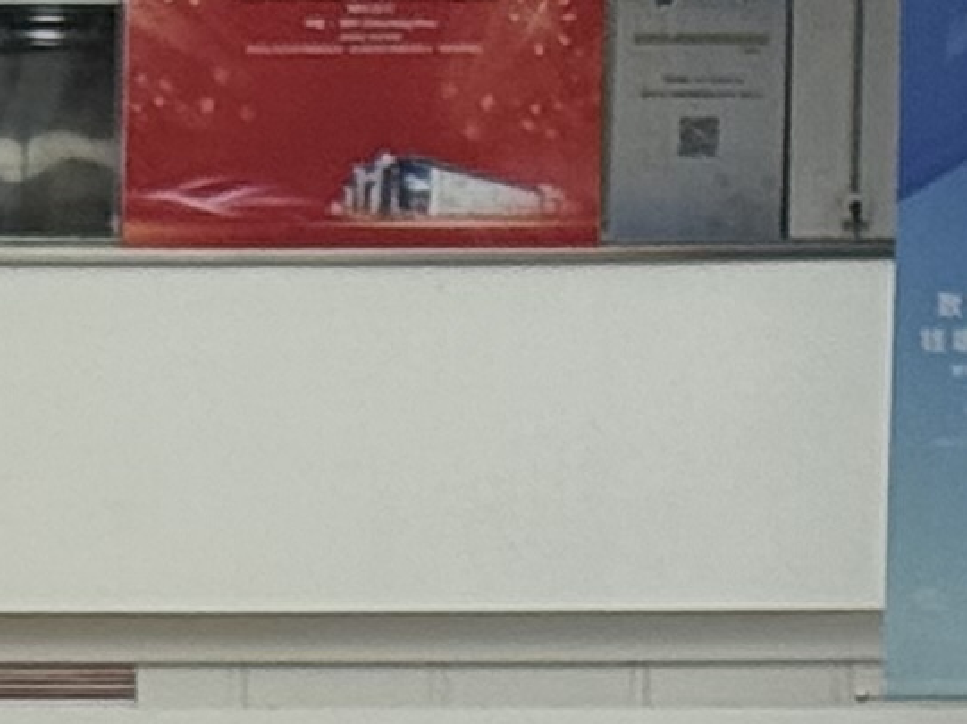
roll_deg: -0.8
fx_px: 9994
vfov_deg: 3.9
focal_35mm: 358
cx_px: -524
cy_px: 2660
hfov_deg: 5.5
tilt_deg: -6.5
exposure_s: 1/105
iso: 125
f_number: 1.78
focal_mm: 6.76
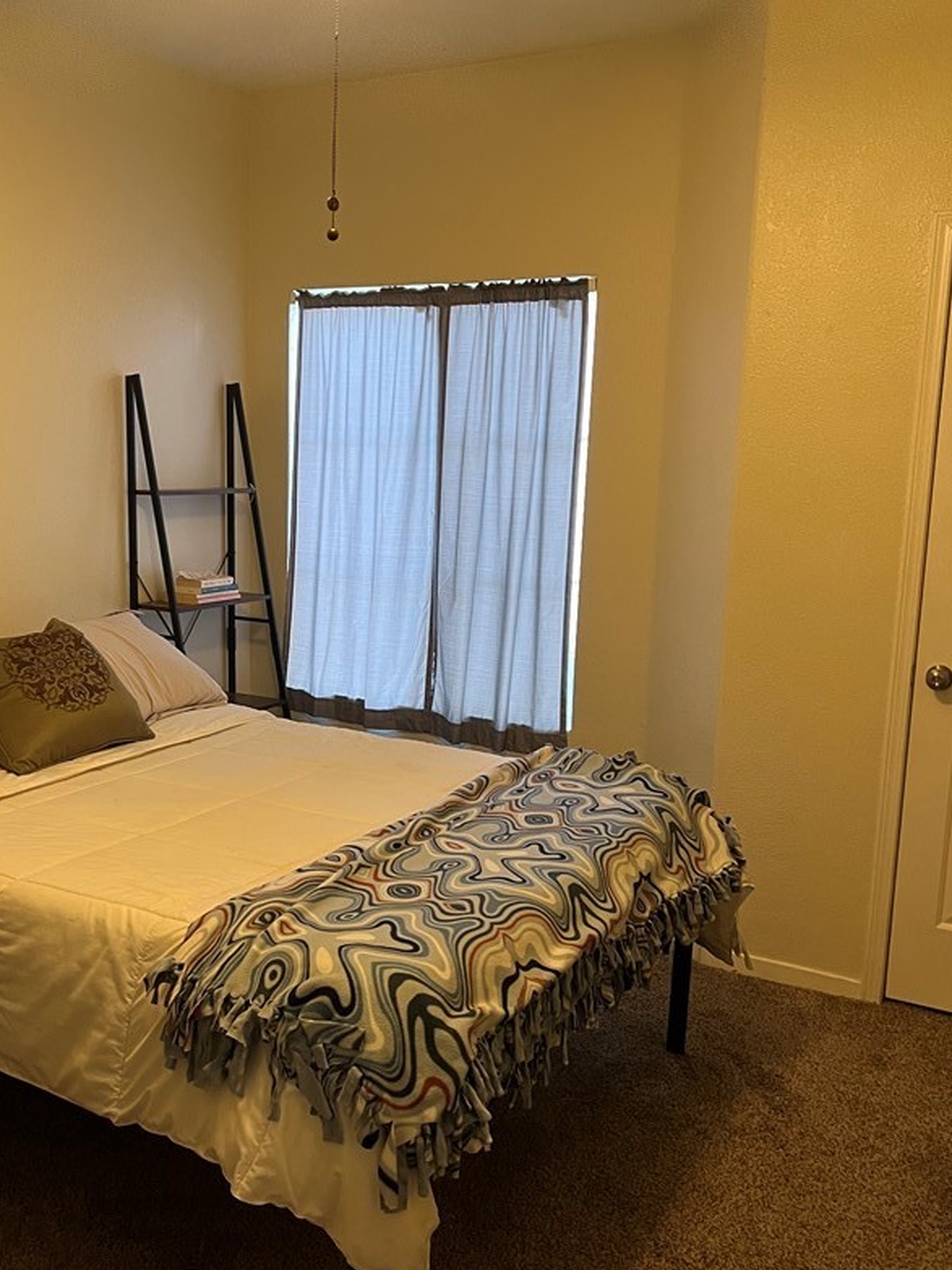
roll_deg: -0.1
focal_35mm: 34
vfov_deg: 53.9
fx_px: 1247
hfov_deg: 41.5
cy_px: 665
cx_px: 355
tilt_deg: -8.5
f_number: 1.5
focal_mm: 5.7
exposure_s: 1/60
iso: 320
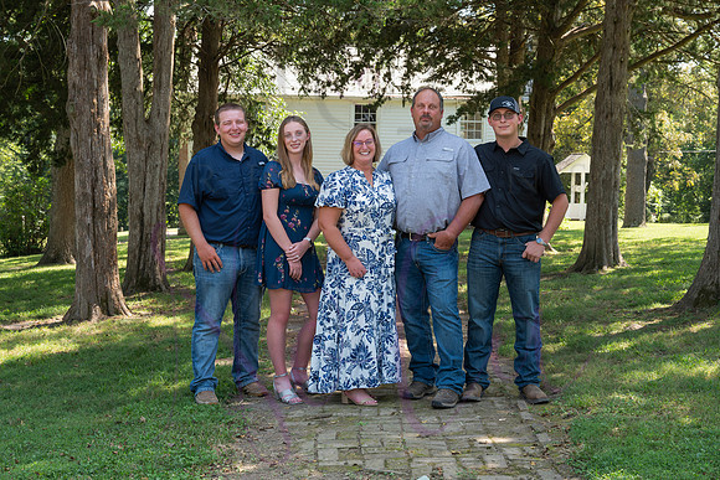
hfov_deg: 37.5
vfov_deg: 25.5
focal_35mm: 53
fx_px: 1060
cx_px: 360
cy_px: 240
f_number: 8
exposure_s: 1/250
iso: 800
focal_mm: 53
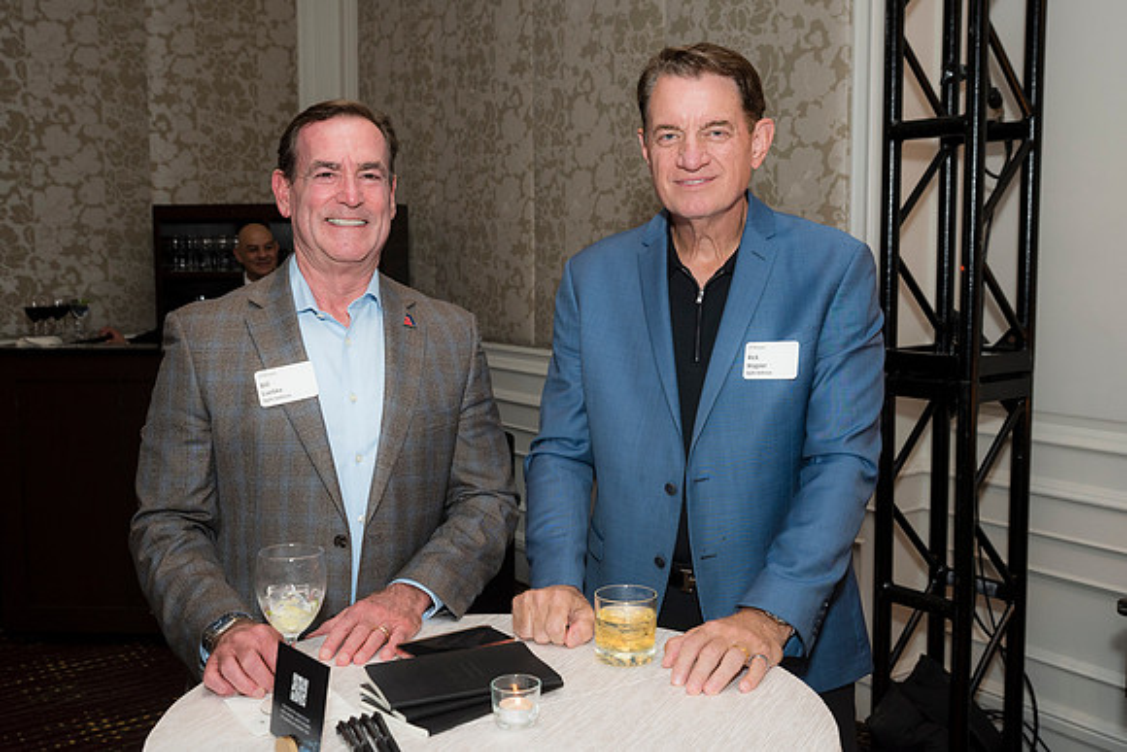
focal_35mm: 36
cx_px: 564
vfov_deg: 36.9
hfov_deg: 53.1
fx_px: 1127
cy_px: 376
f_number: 5.6
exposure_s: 1/125
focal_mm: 36
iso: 800
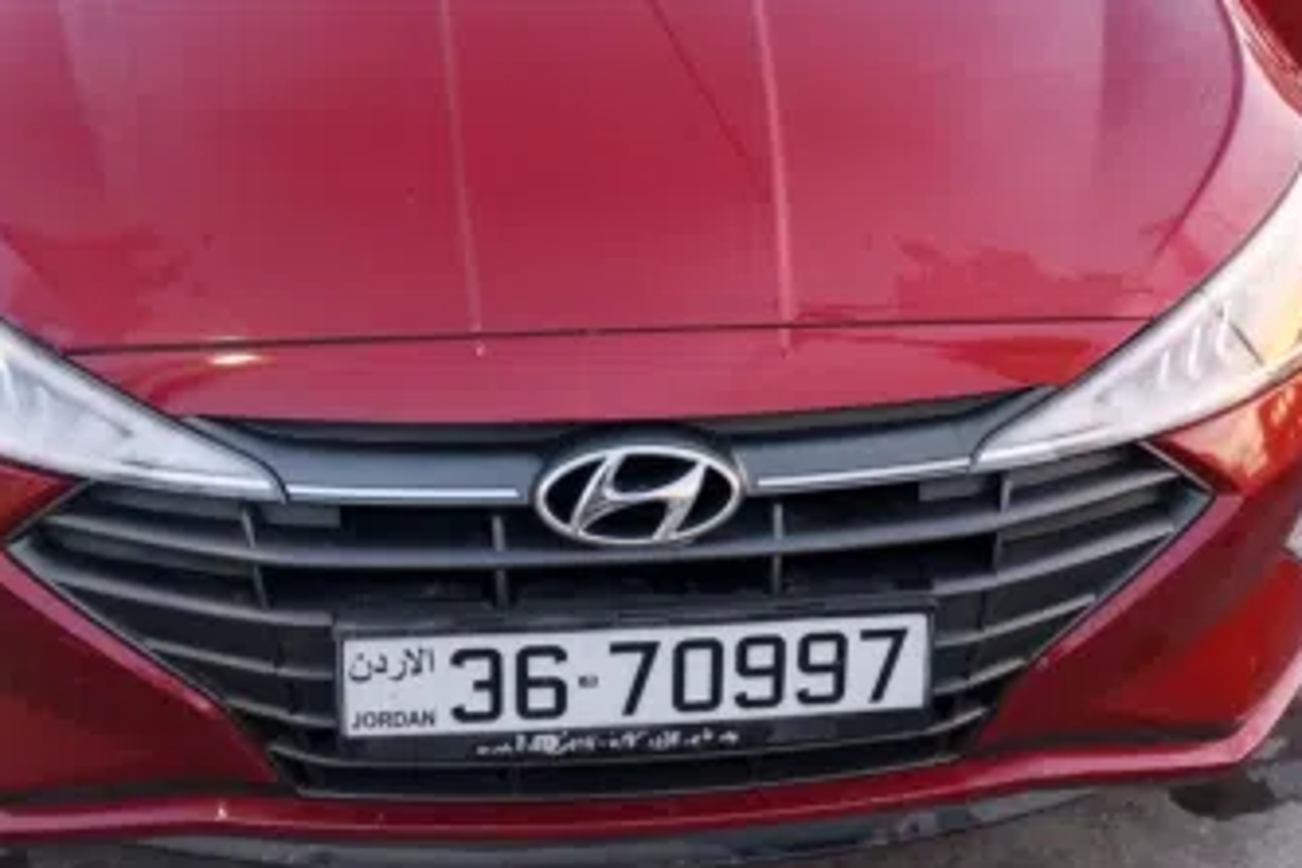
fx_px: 1664
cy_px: 219
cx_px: 716
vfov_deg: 28.8
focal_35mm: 46
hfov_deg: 42.7
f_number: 1.6
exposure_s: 1/33.3
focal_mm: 4.19
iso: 1032
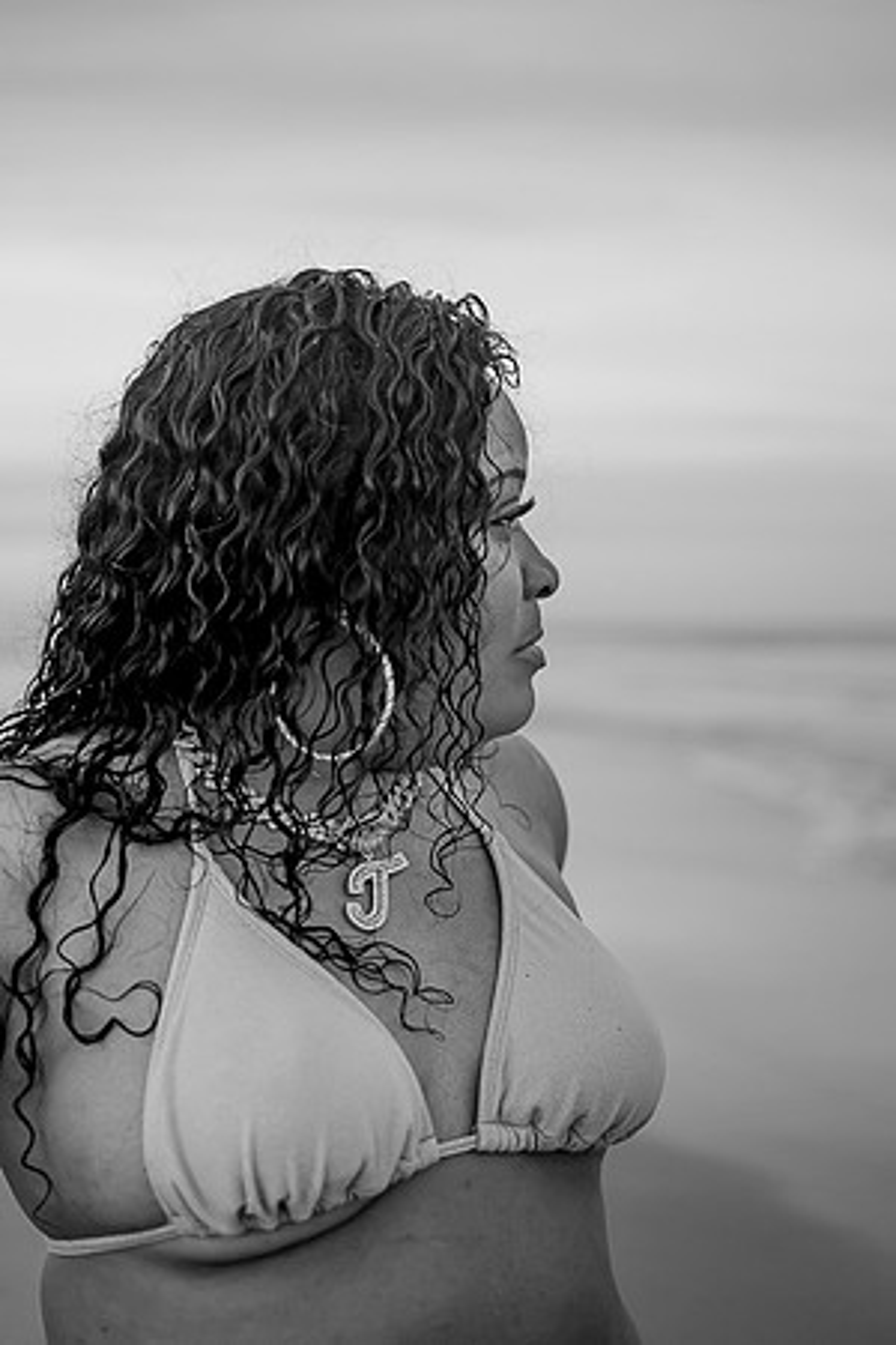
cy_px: 672
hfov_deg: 26.0
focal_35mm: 52
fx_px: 1941
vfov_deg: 38.2
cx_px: 448
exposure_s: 1/250
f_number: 2.2
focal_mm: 35
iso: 640
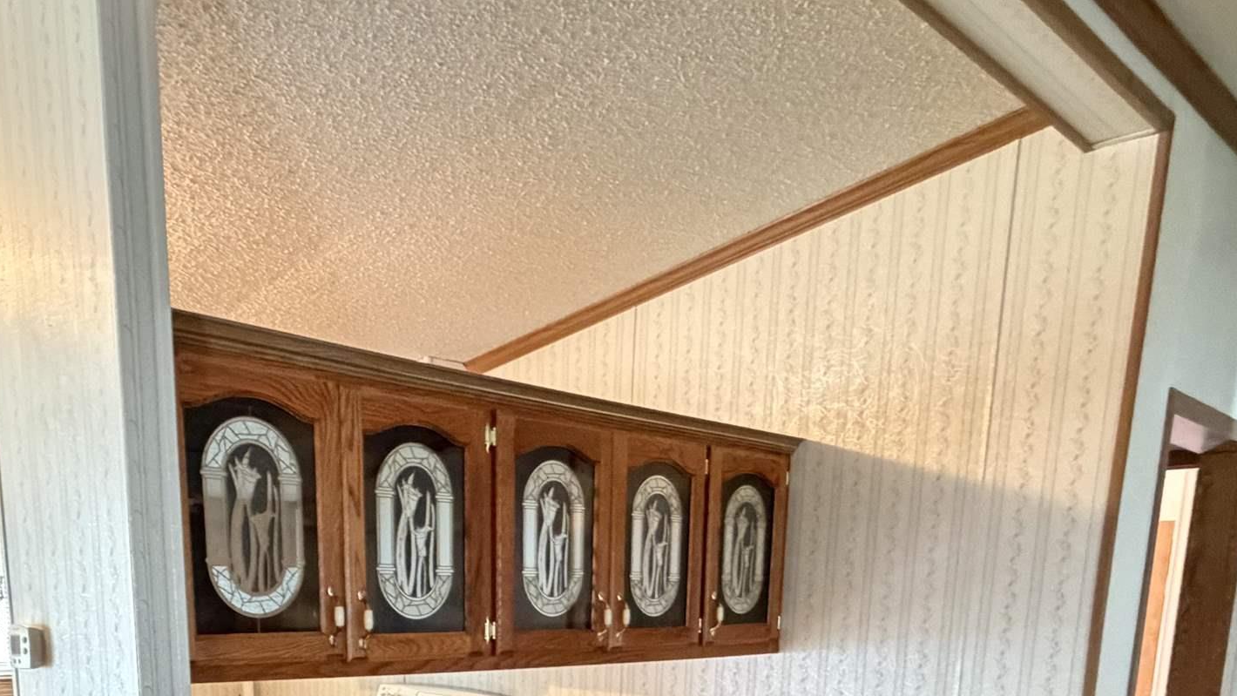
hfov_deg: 59.3
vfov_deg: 30.6
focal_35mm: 33
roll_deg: -0.9
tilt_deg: -11.5
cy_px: 821
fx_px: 1082
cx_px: 533
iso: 1250
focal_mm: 2.22
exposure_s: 1/30
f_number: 2.2
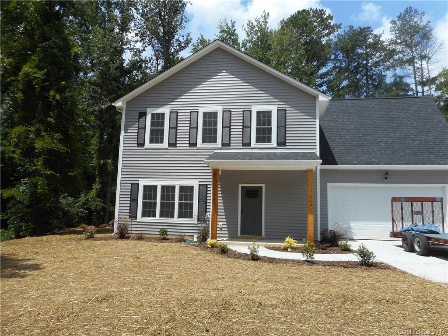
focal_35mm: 25
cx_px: 224
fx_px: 324
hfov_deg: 69.4
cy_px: 168
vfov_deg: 54.9
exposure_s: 1/640
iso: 80
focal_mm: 4.5
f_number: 3.7
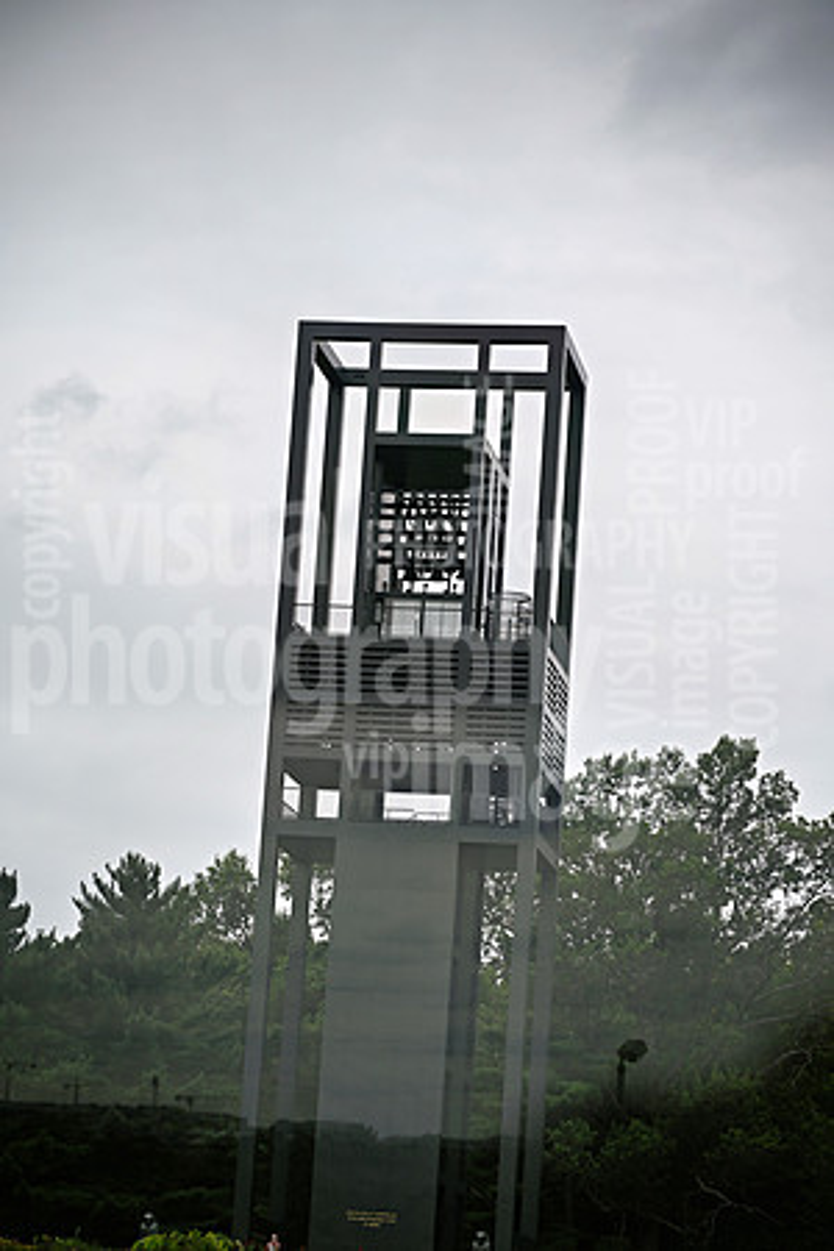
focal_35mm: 103
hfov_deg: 13.3
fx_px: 3579
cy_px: 626
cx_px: 417
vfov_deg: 19.8
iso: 110
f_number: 4
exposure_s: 1/320
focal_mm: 103
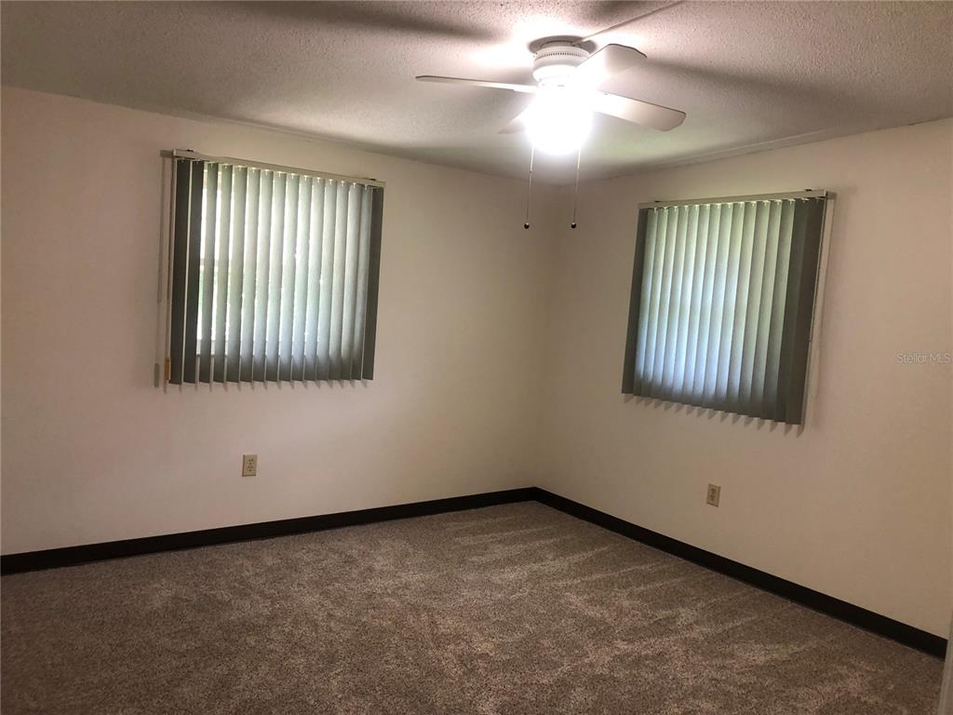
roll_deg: -2.7
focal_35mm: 28
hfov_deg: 63.4
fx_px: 771
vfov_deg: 49.7
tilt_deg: -5.4
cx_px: 476
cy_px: 358
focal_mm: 3.99
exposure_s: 1/20
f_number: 1.8
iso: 32
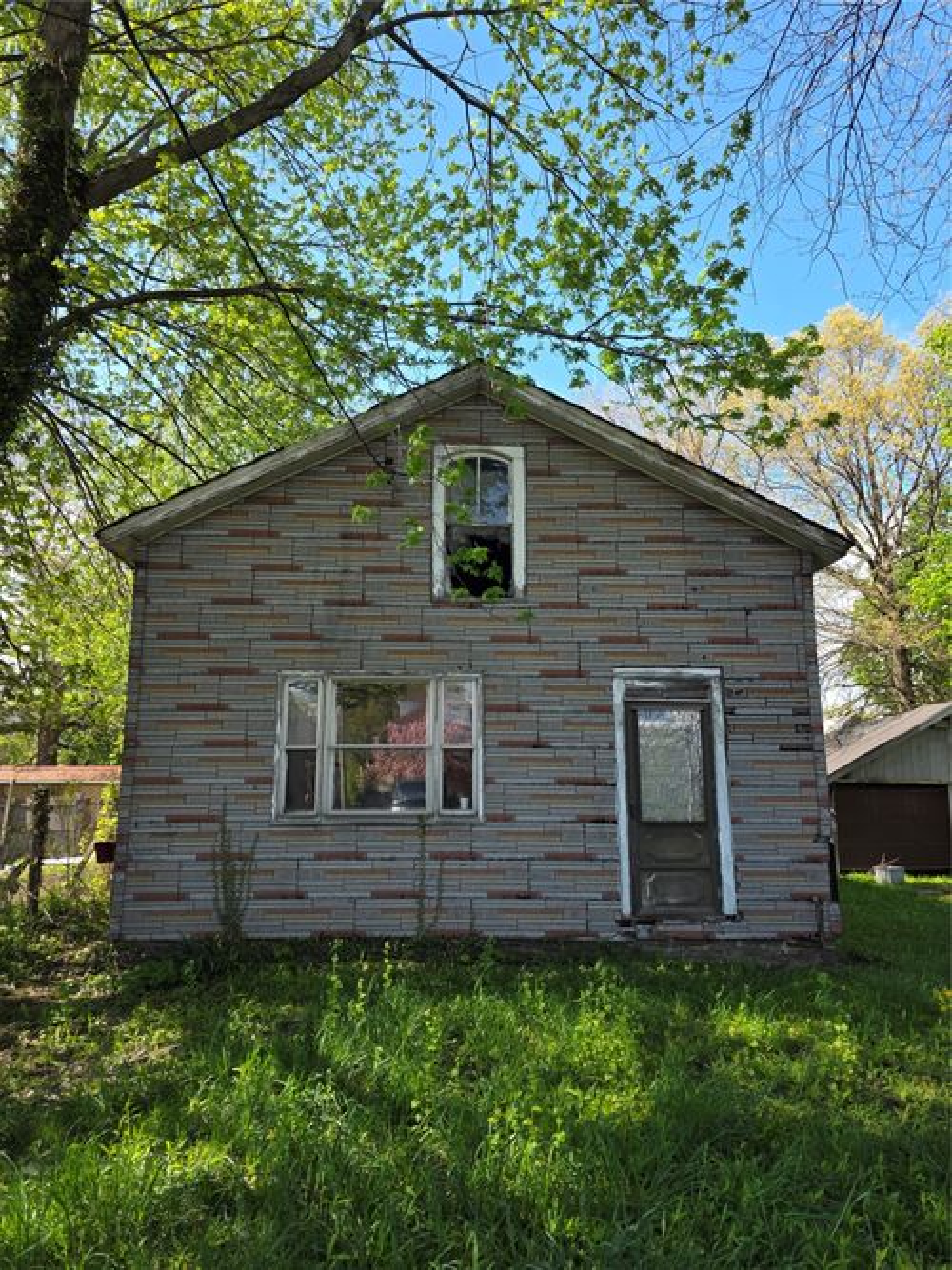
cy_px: 635
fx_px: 844
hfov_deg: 58.9
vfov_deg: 73.9
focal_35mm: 23
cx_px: 476
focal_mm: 6.3
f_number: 1.7
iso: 80
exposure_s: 1/1441
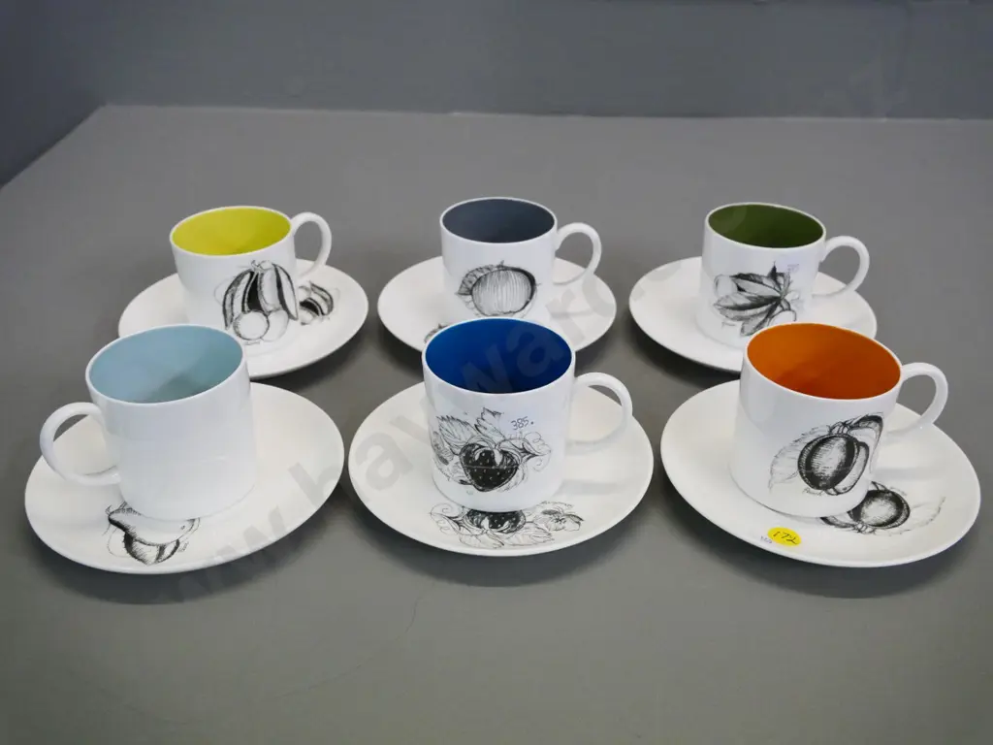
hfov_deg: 54.0
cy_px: 372
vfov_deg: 41.8
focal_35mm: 34
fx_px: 975
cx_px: 496
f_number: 4.9
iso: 3200
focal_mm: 17
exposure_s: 1/250
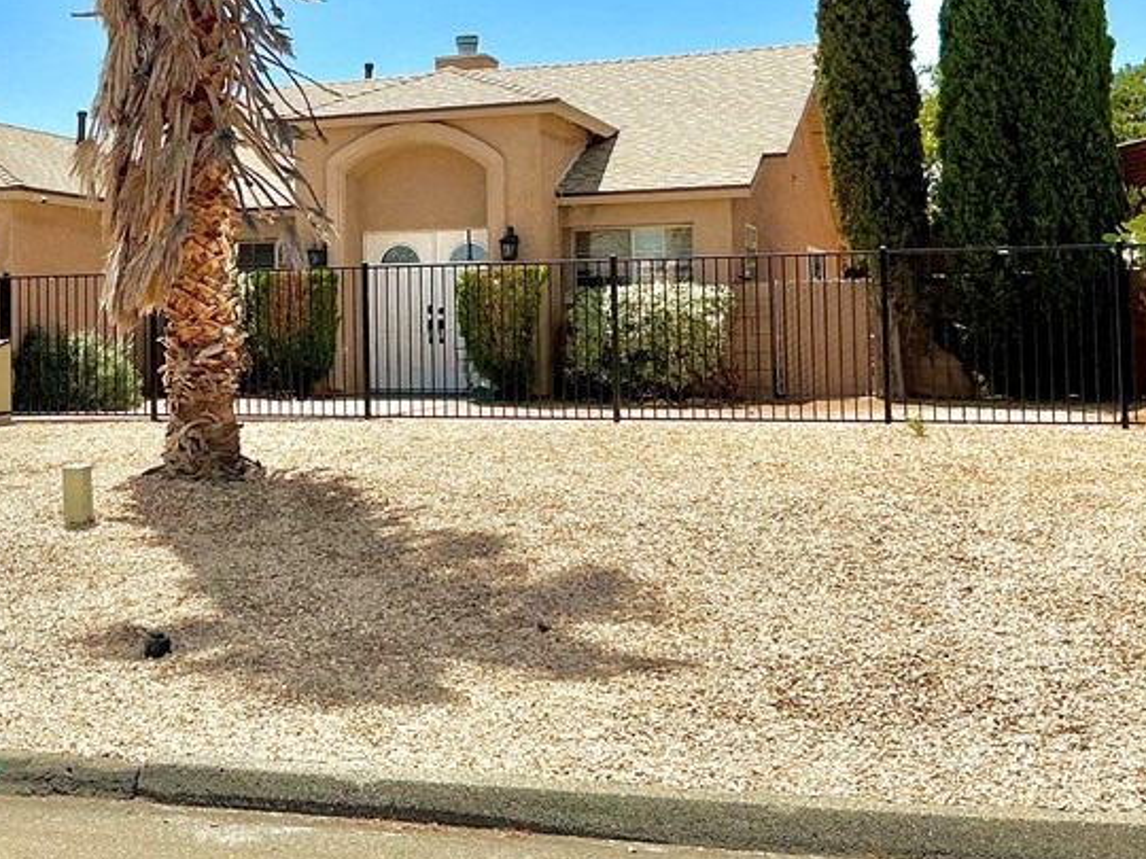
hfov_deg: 34.0
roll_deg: +1.4
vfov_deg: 26.3
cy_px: 259
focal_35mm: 55
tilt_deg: +4.1
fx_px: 1821
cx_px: 246
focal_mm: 3
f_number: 1.8
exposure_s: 1/2959
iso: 25
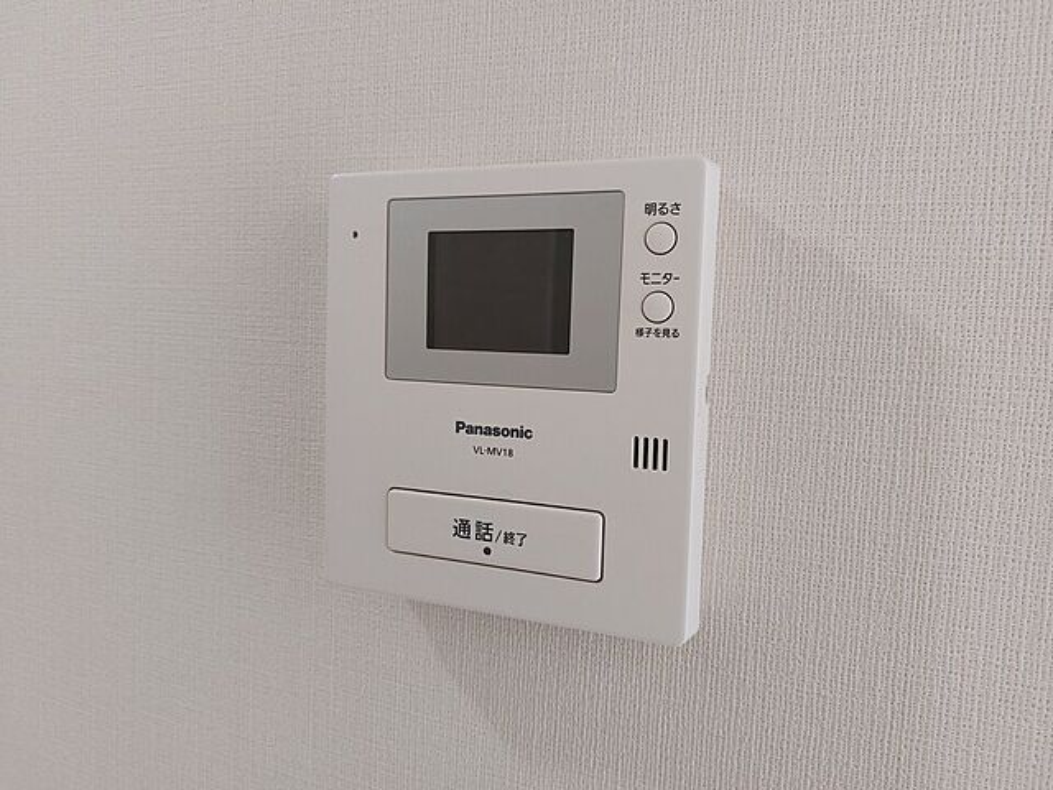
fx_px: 730
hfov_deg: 71.6
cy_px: 395
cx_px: 526
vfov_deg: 56.8
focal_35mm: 24
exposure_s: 1/120
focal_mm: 5.23
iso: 250
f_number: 1.8
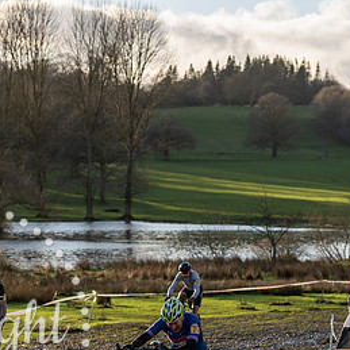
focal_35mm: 133
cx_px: 173
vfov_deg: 13.1
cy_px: 260
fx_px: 1521
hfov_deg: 13.1
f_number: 4
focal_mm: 70
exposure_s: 1/1000
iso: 250
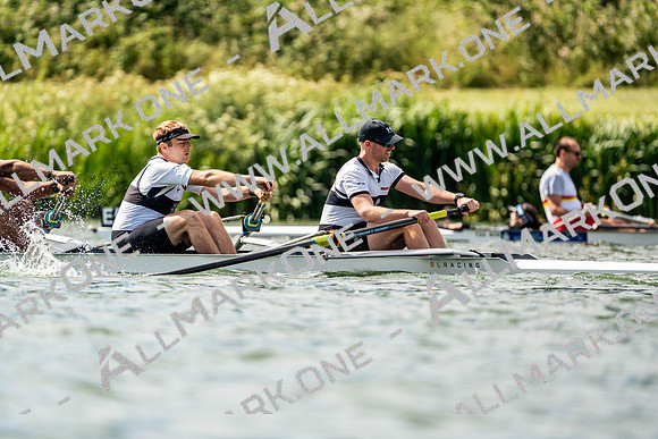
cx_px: 329
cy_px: 220
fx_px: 10969
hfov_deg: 3.4
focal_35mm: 600
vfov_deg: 2.3
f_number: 6.3
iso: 320
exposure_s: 1/2000
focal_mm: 600
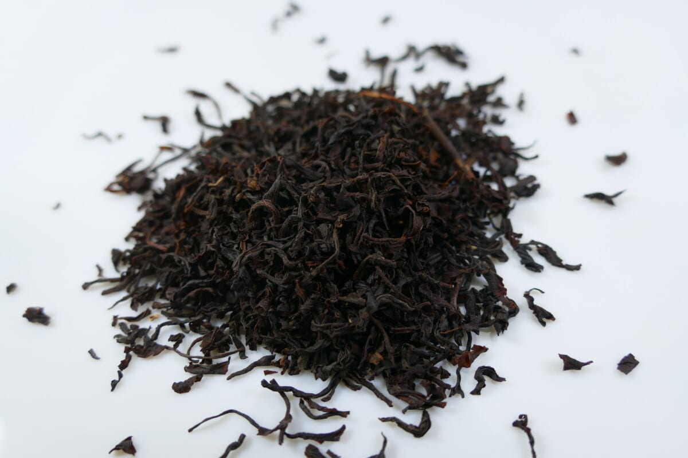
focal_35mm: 32
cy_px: 229
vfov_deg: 41.1
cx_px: 344
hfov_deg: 58.7
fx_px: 612
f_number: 3
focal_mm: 11.6
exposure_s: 1/80
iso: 200
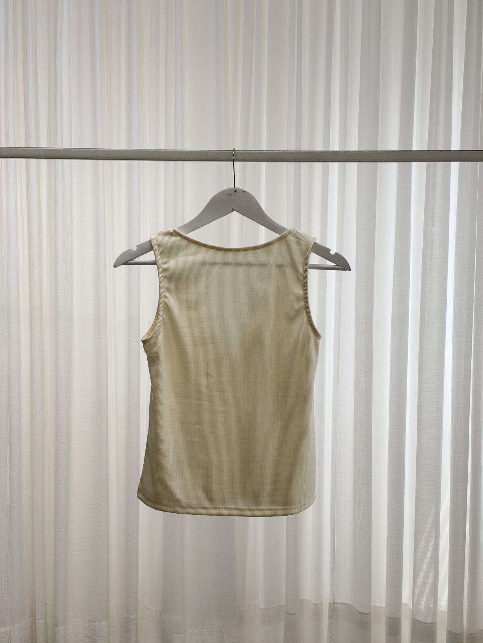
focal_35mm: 48
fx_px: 893
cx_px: 242
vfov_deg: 39.7
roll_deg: -0.6
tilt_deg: -4.1
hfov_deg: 30.3
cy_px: 322
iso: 64
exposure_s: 1/121
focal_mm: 6.93
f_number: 1.8
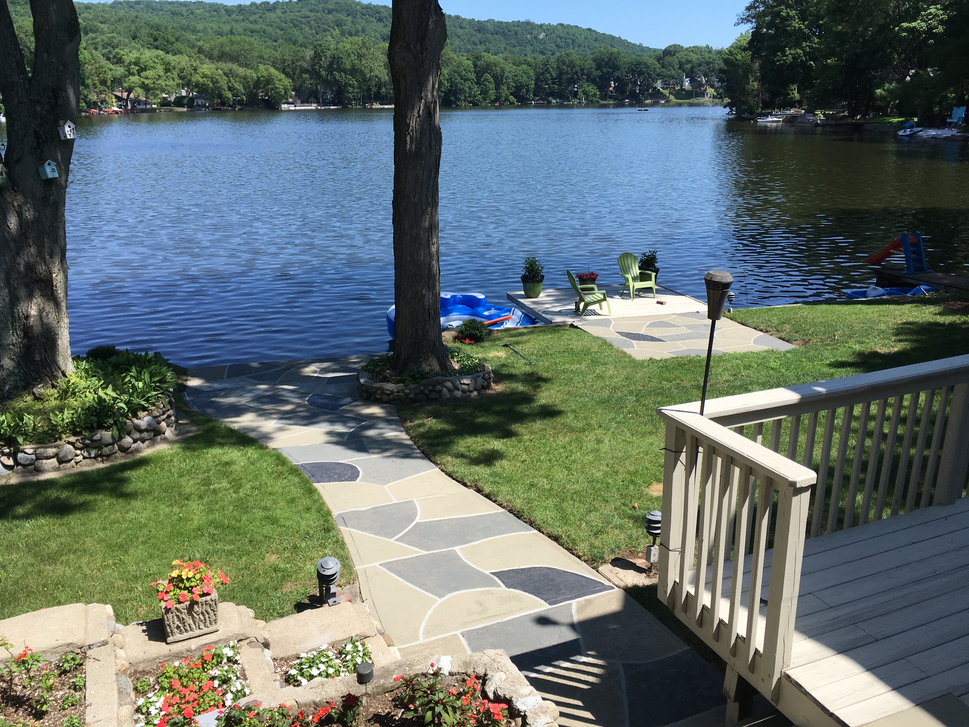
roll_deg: +0.1
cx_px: 484
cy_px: 364
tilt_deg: -18.7
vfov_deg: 48.2
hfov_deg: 61.7
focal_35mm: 29
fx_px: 812
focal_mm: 4.15
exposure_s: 1/1326
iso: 25
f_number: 2.2
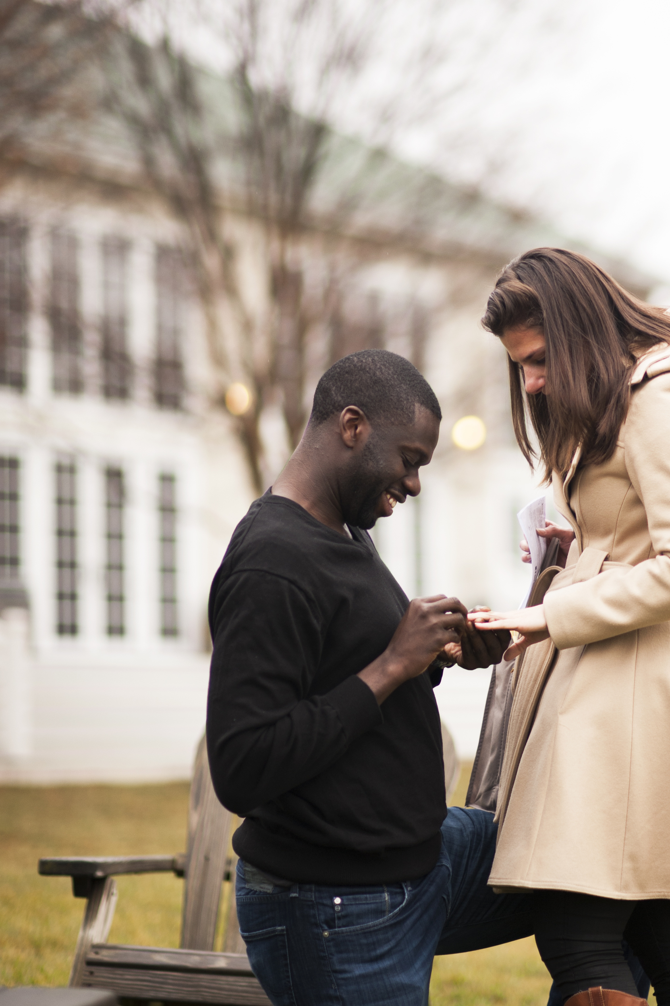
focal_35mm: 126
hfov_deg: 10.9
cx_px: 473
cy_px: 447
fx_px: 3521
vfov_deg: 16.3
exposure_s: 1/500
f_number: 1.4
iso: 400
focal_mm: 85
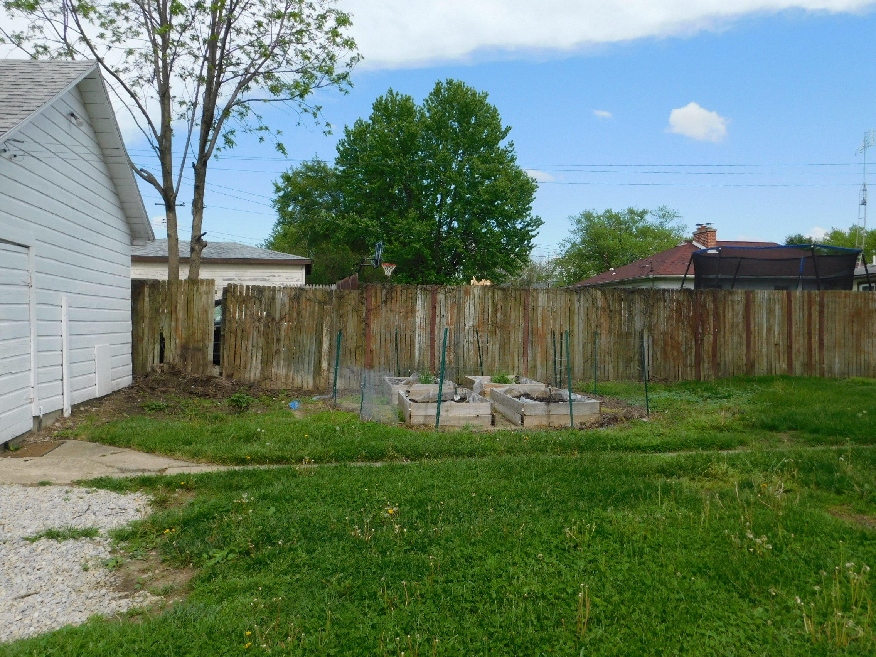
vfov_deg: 49.7
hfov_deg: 63.4
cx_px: 438
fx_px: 709
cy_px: 328
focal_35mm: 28
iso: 125
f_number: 3.2
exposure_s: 1/1250
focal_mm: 4.9
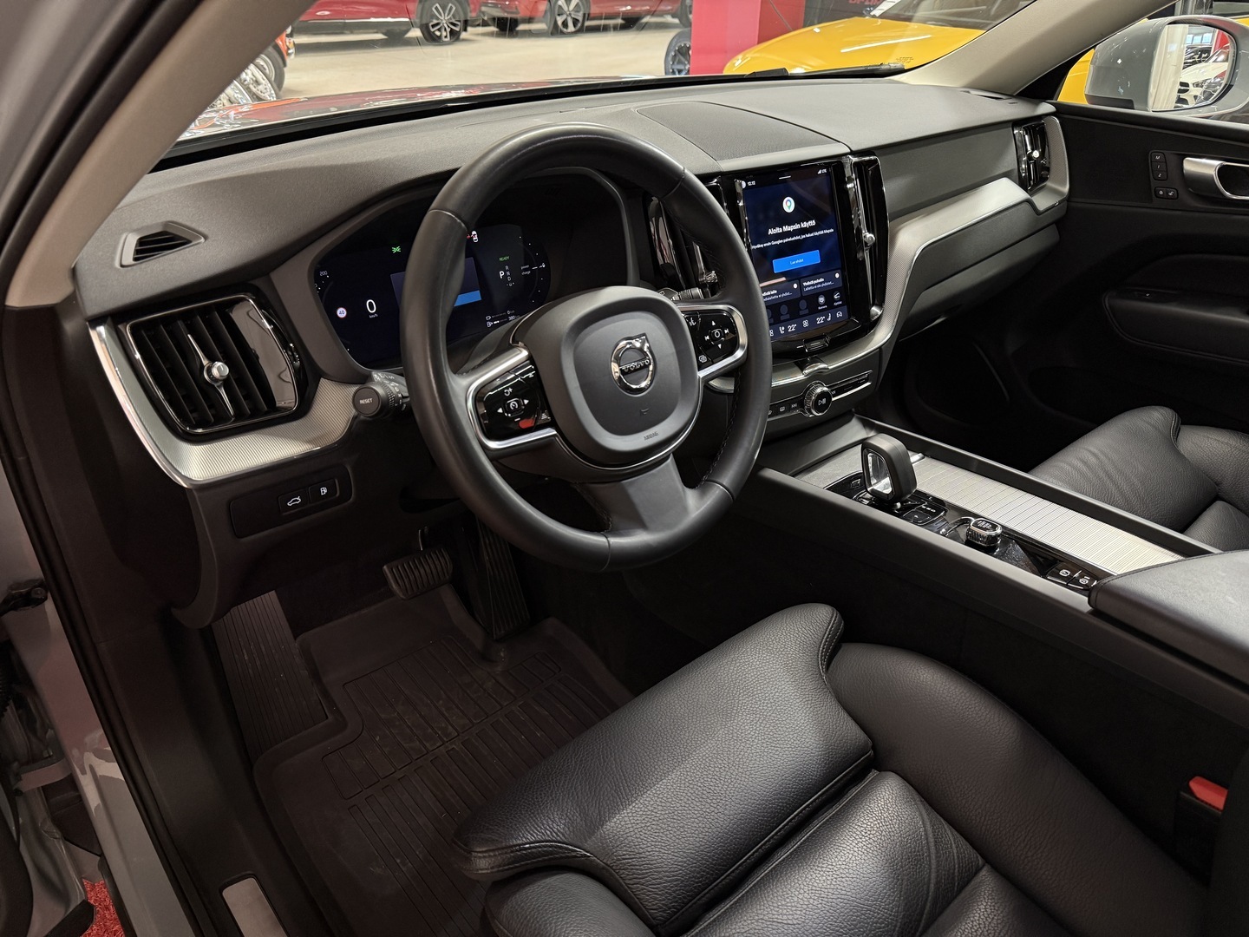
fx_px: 866
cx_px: 624
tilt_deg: -29.9
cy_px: 468
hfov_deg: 71.6
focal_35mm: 24
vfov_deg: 56.8
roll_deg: -0.6
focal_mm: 6.76
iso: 200
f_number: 1.78
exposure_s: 1/50
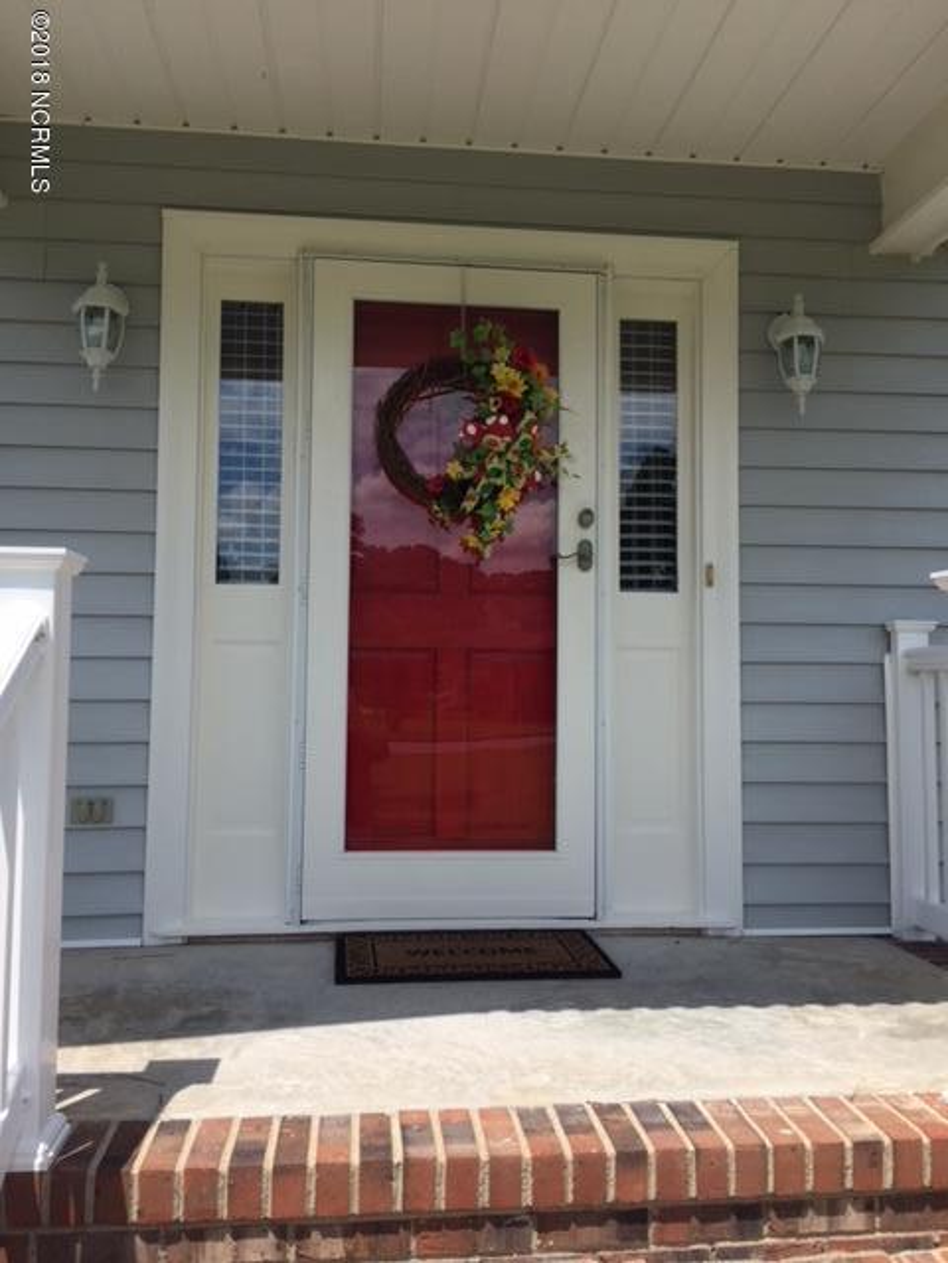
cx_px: 474
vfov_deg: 61.7
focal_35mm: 29
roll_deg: +0.1
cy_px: 632
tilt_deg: +4.9
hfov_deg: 48.2
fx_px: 1059
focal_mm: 4.15
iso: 32
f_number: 2.2
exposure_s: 1/2639
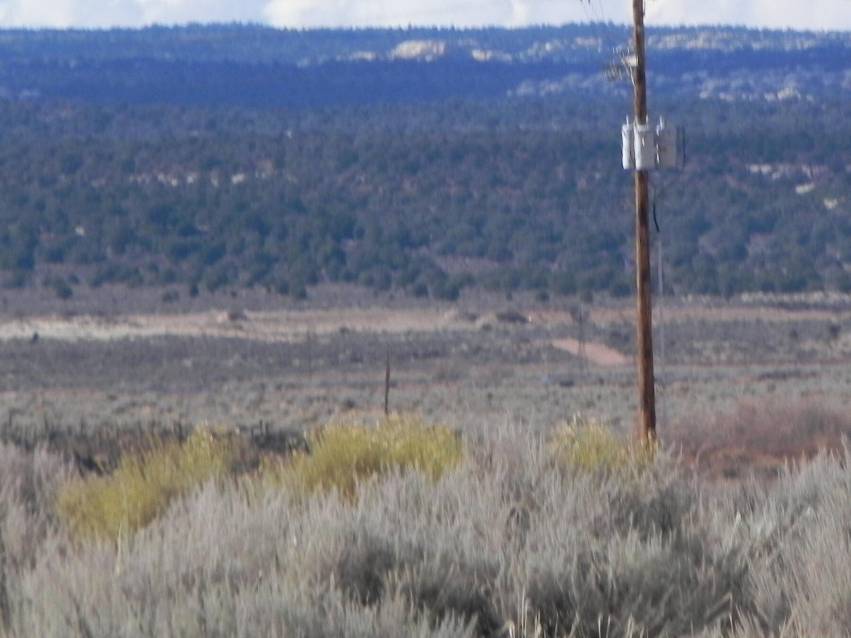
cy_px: 226
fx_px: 19786
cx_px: 605
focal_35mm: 805
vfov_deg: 1.8
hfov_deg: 2.5
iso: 160
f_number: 7.1
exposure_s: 1/440
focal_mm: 85.6
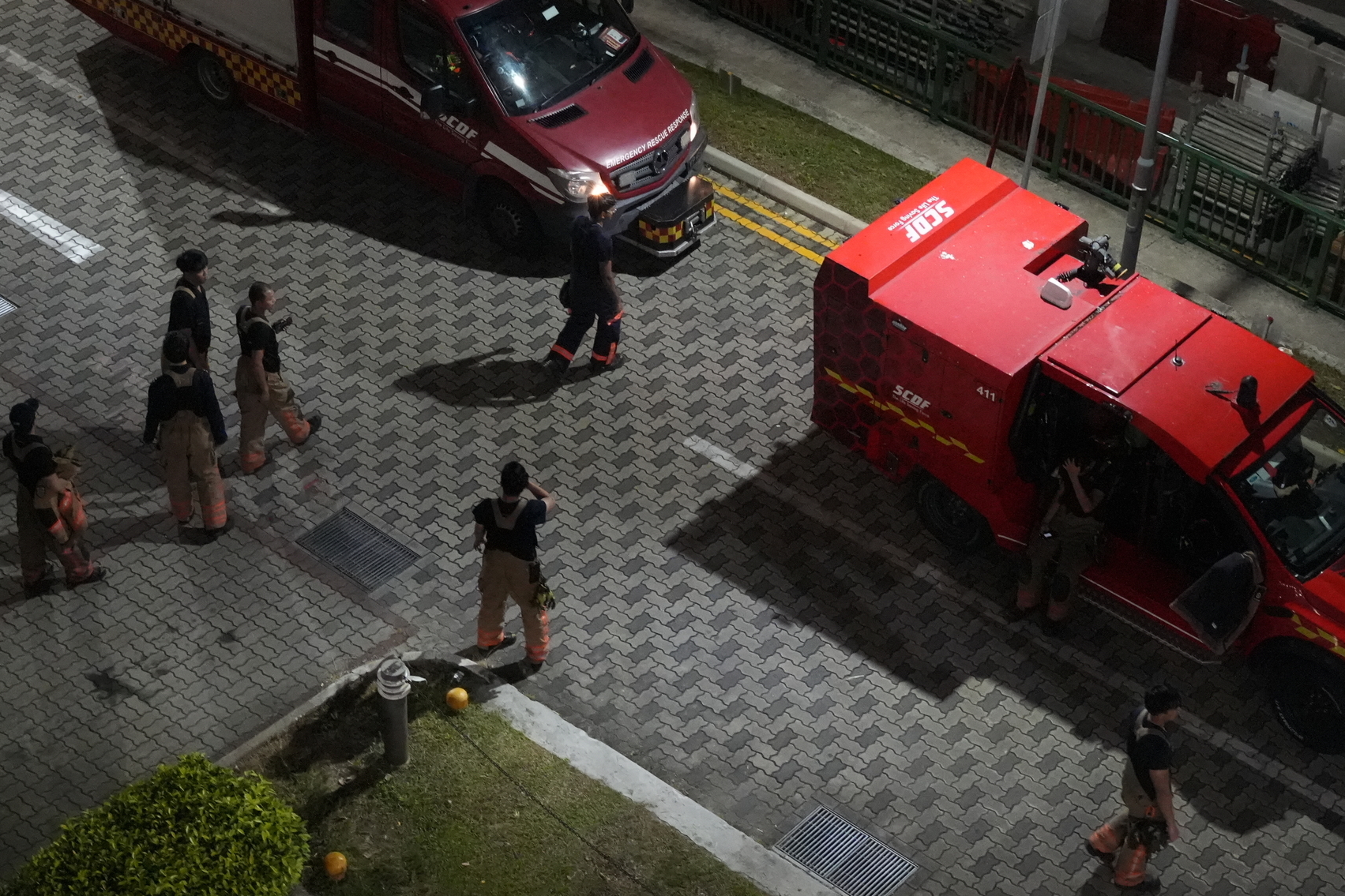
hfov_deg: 27.3
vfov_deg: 18.4
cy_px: 358
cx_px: 729
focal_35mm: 74
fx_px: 2764
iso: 12800
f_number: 2.8
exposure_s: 1/200
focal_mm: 42
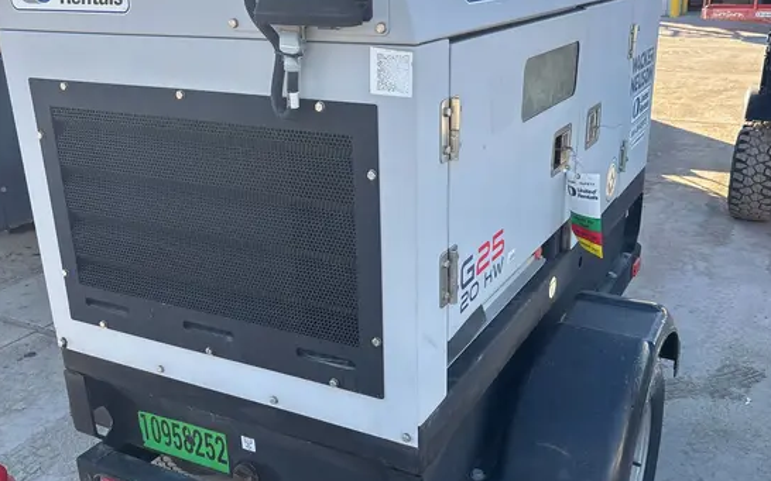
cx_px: 384
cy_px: 250
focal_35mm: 37
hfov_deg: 52.8
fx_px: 777
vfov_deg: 34.4
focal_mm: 5.96
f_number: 1.6
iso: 50
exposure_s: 1/673
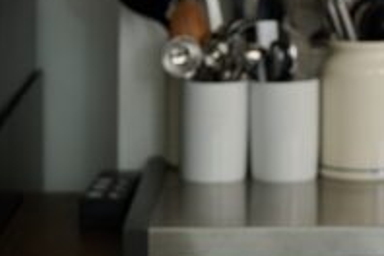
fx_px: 2848
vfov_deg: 5.1
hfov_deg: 7.4
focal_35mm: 267
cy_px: -210
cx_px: 737
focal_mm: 66
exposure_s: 1/50
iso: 1000
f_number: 4
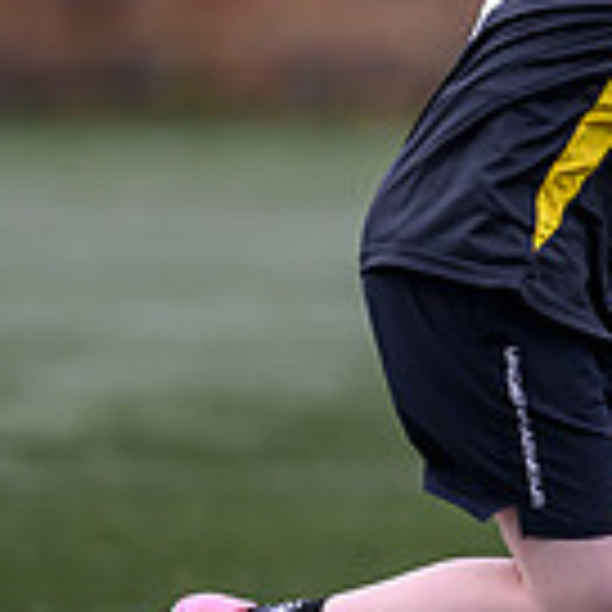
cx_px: 1395
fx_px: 38724
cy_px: 373
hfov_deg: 0.9
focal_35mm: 1936
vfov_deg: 0.9
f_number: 3.5
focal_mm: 400
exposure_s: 1/1600
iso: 500
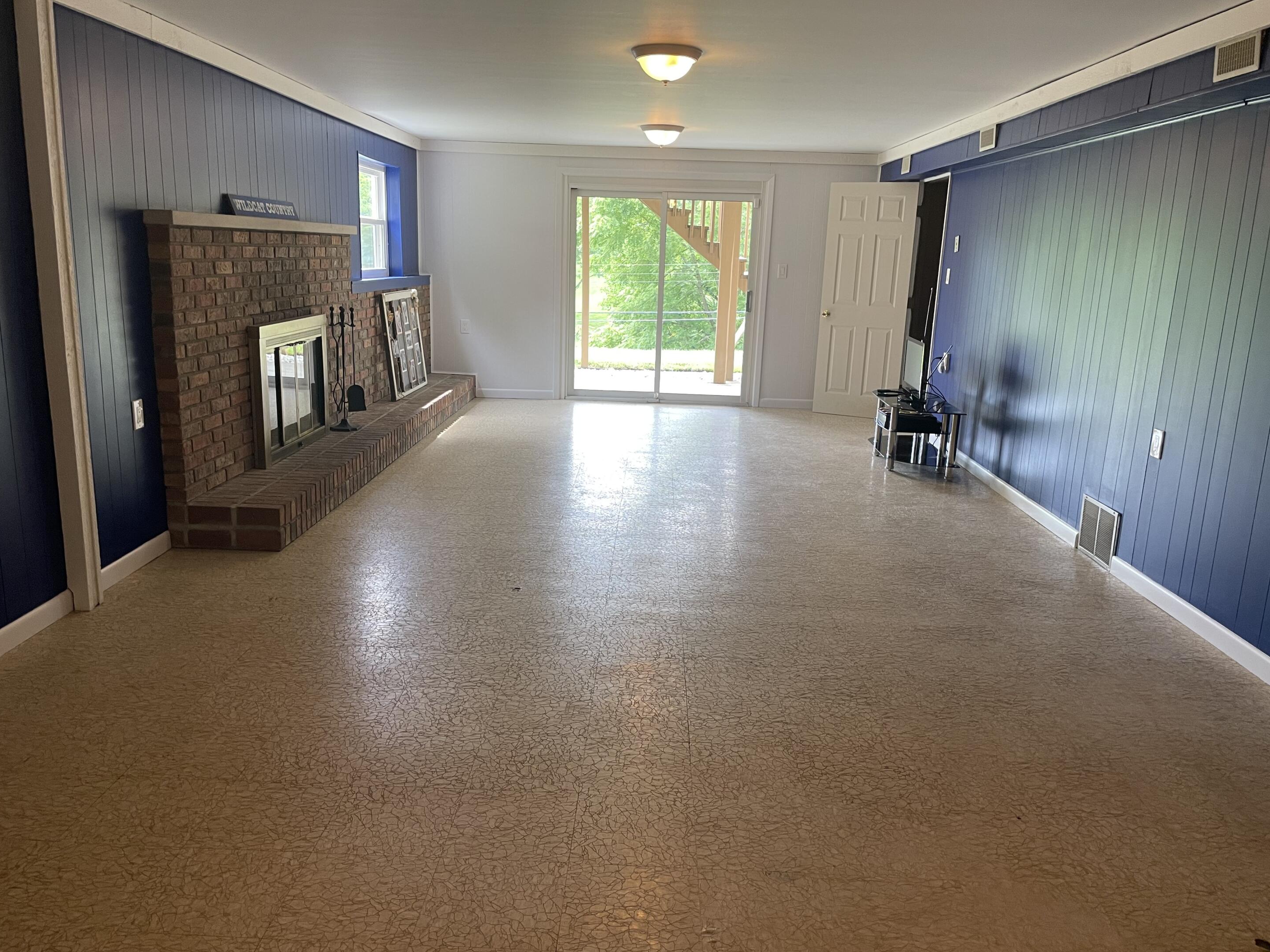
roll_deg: -1.7
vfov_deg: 51.3
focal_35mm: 27
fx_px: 991
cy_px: 493
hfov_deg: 65.3
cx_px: 621
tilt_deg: -12.6
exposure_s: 1/60
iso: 80
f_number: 1.6
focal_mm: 4.2
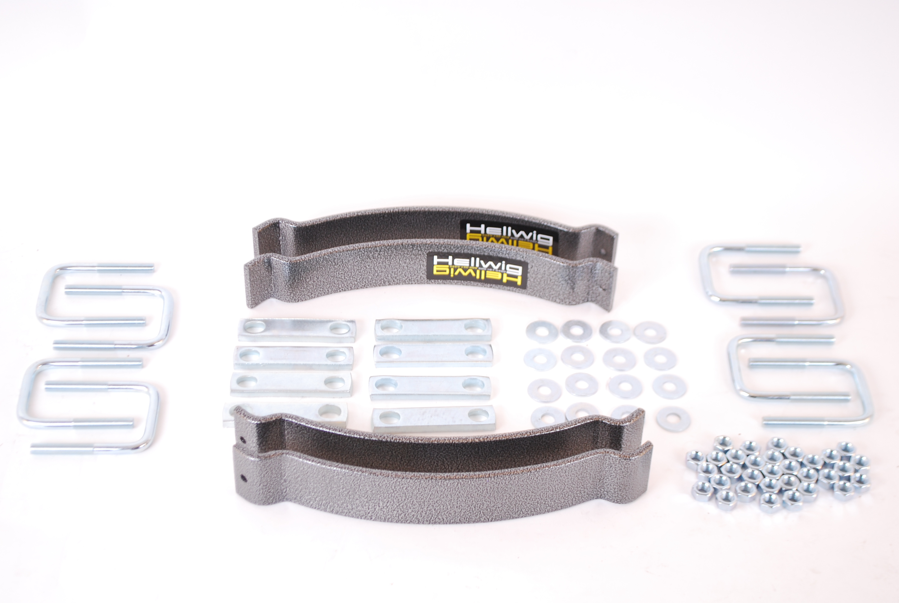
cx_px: 450
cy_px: 302
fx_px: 1652
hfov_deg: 30.5
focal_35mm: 66
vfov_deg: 20.7
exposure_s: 1/30
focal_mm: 44
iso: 280
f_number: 5.3
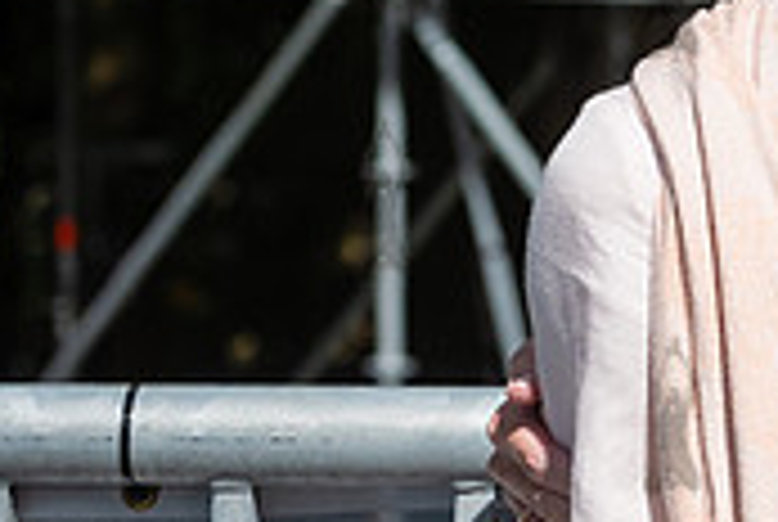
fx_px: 5802
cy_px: 196
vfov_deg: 5.1
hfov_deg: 7.5
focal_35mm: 268
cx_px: 1250
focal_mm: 80
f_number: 7.1
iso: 500
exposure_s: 1/3200
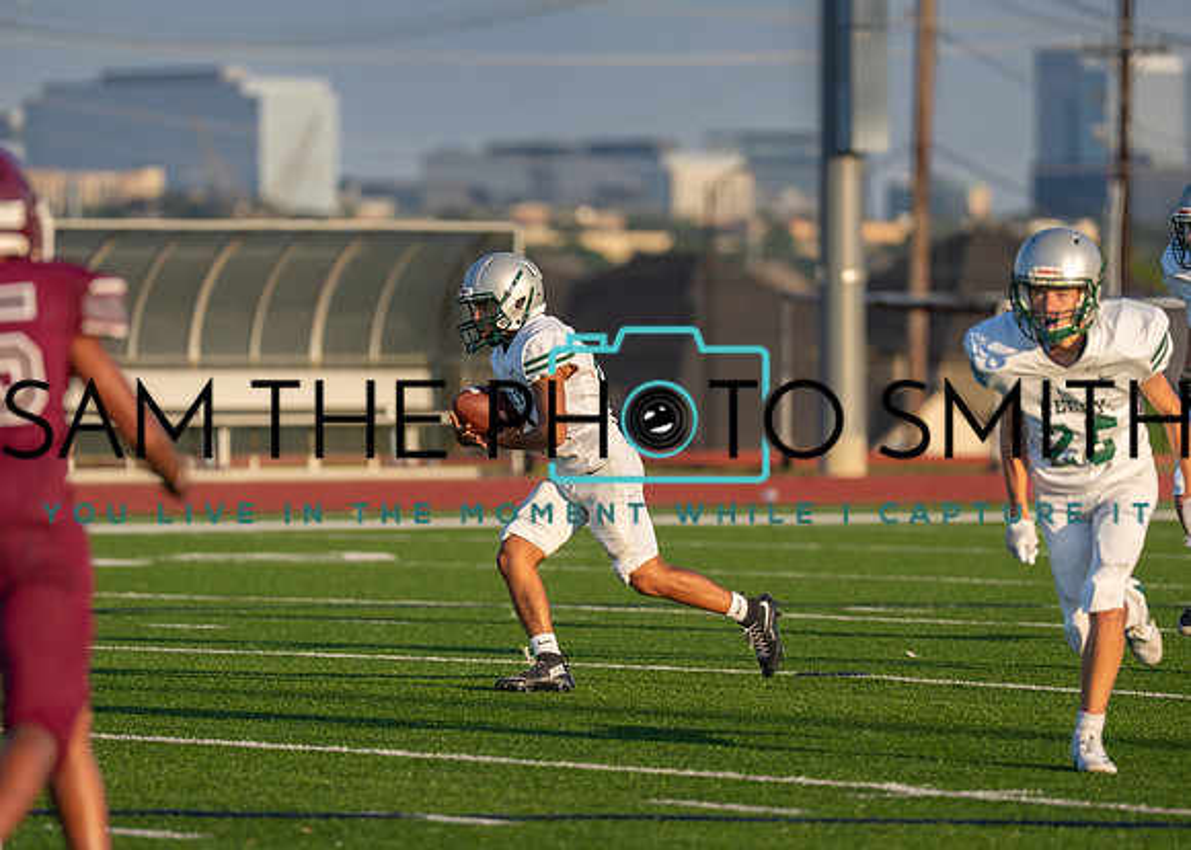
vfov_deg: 4.8
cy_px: 389
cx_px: 550
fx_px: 10072
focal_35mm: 298
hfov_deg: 6.8
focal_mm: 200
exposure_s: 1/2000
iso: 100
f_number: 2.8
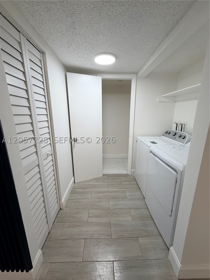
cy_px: 140
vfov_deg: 102.1
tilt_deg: -11.7
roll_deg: +1.1
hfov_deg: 85.7
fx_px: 113
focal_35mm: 14
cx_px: 105
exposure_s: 1/120
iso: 125
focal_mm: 2.22
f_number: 2.2
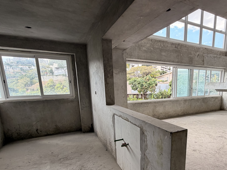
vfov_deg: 59.5
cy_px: 115
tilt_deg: -11.1
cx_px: 144
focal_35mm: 22
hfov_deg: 74.9
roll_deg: +0.5
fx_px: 144
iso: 64
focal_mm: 2.22
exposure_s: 1/121
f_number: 2.2
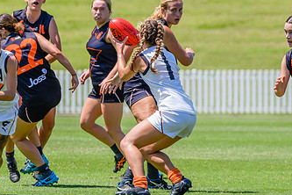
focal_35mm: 805
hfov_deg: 2.6
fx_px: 6529
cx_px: 210
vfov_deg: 1.7
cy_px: 106
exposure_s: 1/1600
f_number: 8
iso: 800
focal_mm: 360
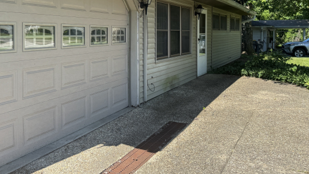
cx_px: 124
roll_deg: -0.5
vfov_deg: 34.7
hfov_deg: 59.0
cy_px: 40
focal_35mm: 33
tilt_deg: -2.2
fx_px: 270
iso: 80
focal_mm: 6.76
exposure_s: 1/1151
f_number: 1.78
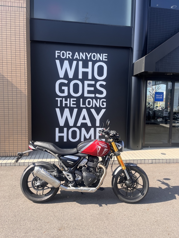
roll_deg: -1.5
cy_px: 119
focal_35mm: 26
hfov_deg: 53.1
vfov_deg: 67.3
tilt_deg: -5.7
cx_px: 90
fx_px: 179
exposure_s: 1/928
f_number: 1.6
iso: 50
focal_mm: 5.1
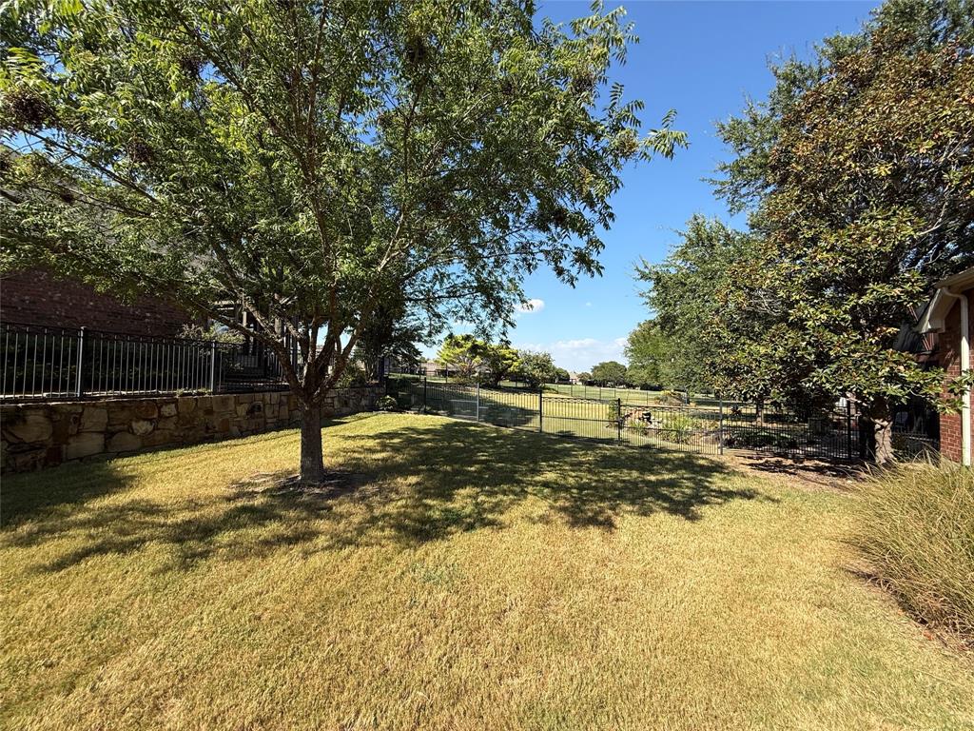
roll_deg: +1.0
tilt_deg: +4.6
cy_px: 366
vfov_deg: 85.7
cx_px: 487
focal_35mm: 14
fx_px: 394
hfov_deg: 102.1
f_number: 2.2
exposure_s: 1/1235
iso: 50
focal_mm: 2.22
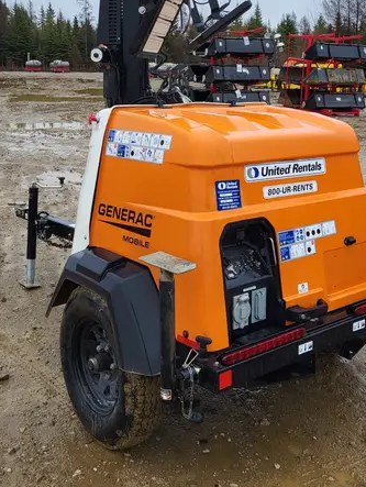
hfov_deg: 33.6
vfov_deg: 42.7
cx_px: 195
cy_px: 134
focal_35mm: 43
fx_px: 605
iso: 40
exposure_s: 1/701
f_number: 1.8
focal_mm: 5.4
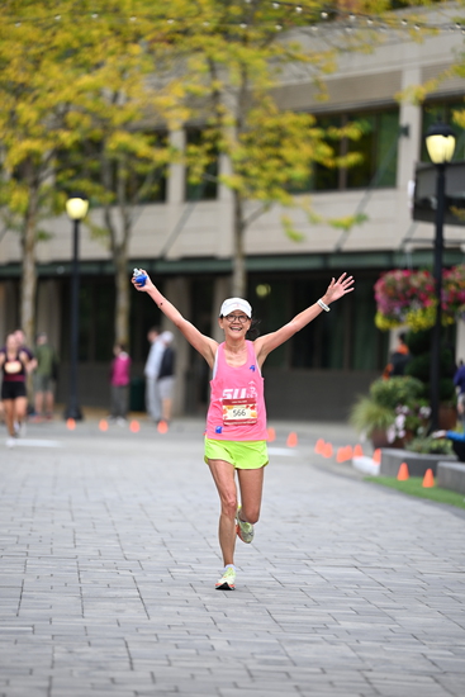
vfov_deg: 10.3
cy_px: 348
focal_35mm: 200
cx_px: 232
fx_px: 3872
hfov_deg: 6.9
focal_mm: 200
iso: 640
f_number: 2.8
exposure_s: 1/2000
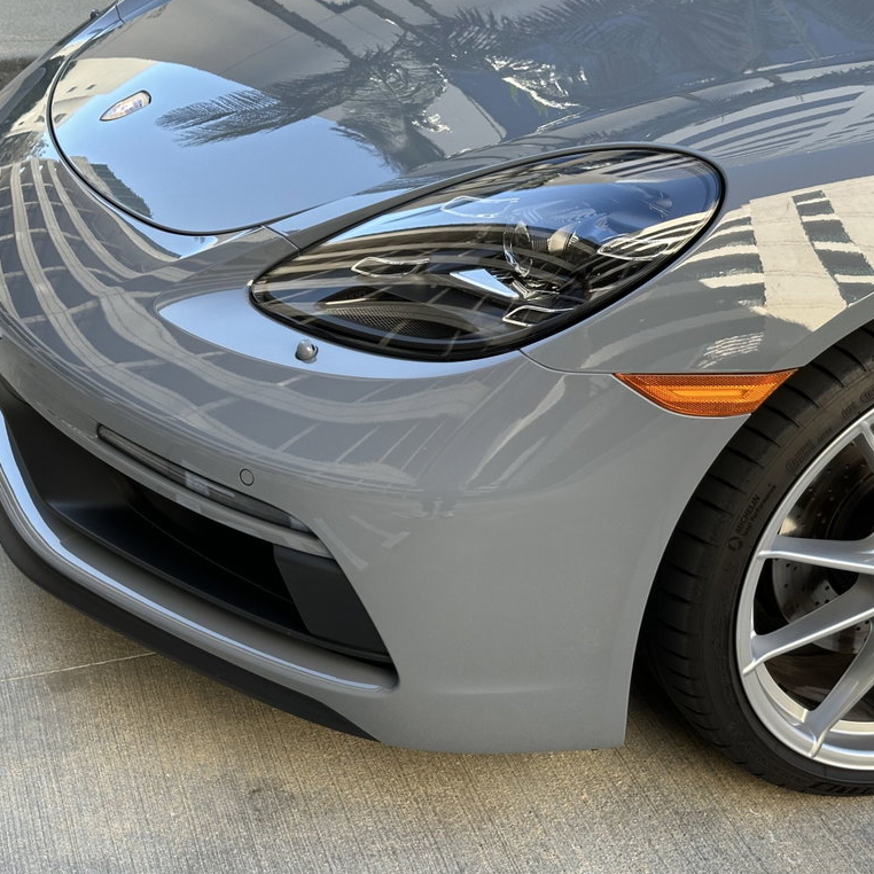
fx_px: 1628
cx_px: 446
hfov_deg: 30.0
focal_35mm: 57
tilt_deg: -27.8
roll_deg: -5.0
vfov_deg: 30.0
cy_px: 437
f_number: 1.78
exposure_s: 1/267
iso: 64
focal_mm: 6.86
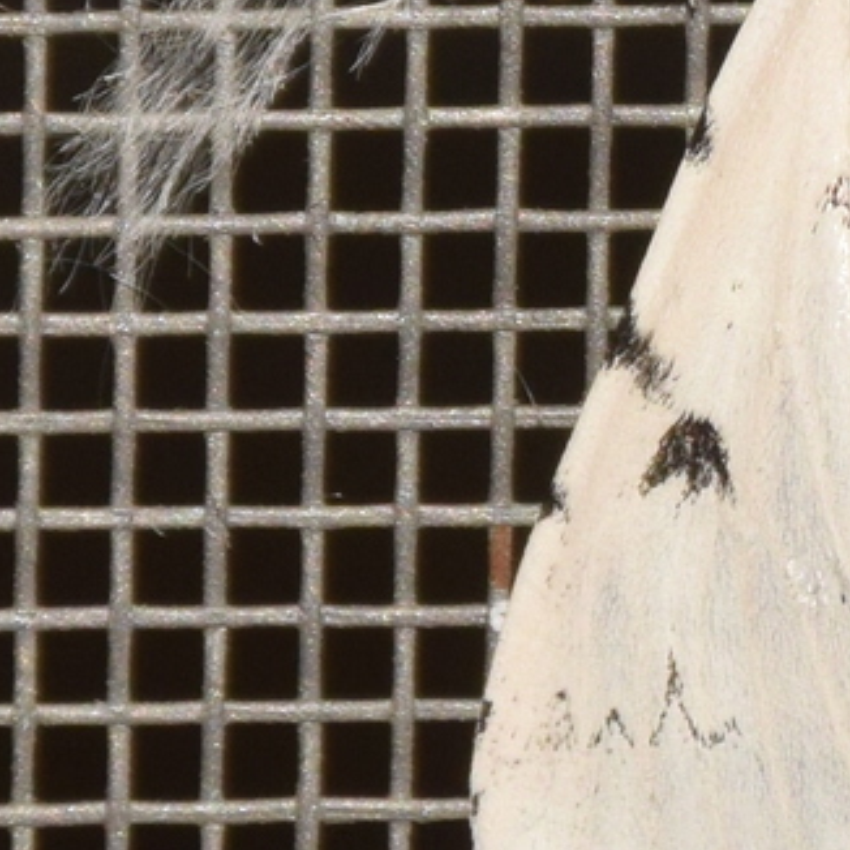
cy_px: 297
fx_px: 14613
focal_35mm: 526
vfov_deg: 3.3
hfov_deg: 3.3
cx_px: 973
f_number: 10
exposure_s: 1/160
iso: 400
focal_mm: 140
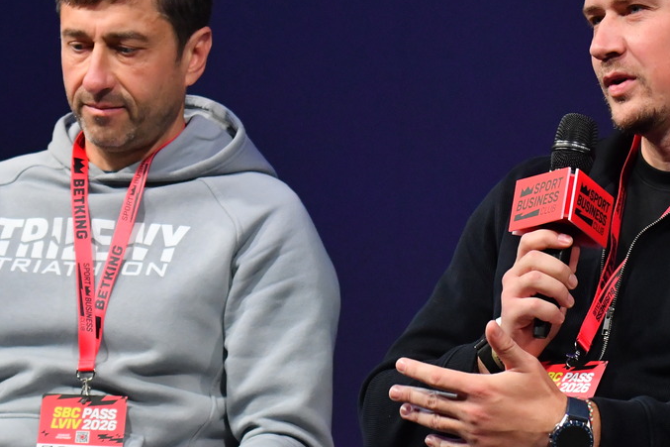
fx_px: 6661
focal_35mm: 358
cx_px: 450
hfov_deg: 5.8
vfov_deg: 3.8
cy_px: 241
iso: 2000
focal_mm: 116
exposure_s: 1/500
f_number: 4
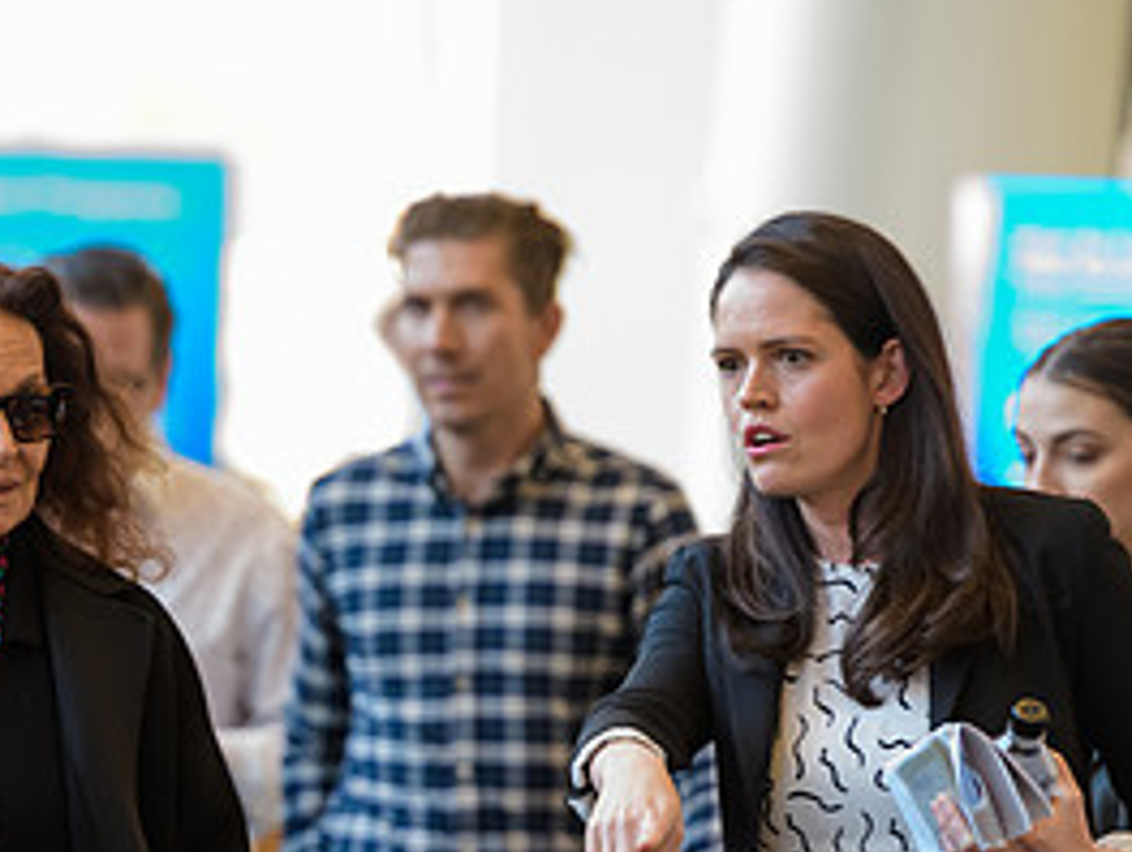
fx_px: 13524
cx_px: 17
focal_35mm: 413
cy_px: 699
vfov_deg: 3.6
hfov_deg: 4.8
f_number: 3.2
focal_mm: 195
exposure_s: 1/125
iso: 1250
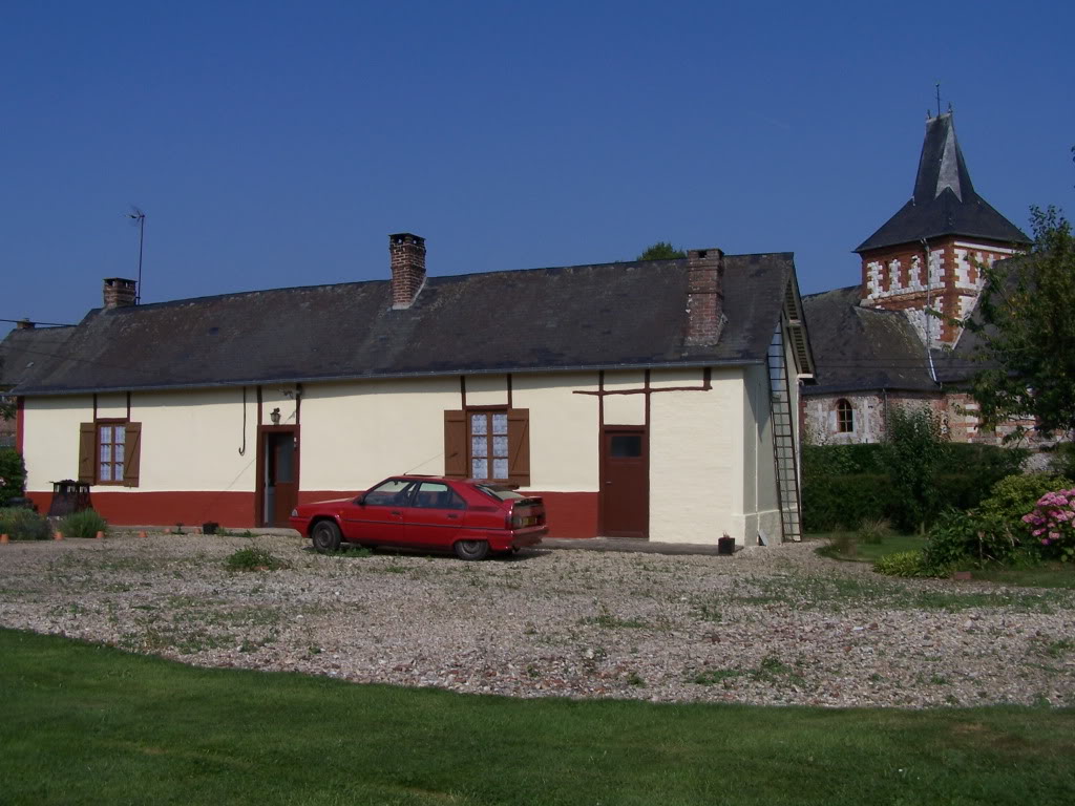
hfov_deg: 49.0
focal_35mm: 38
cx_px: 538
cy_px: 403
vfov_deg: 37.7
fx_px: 1180
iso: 80
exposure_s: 1/1000
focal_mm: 6.3
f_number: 5.6
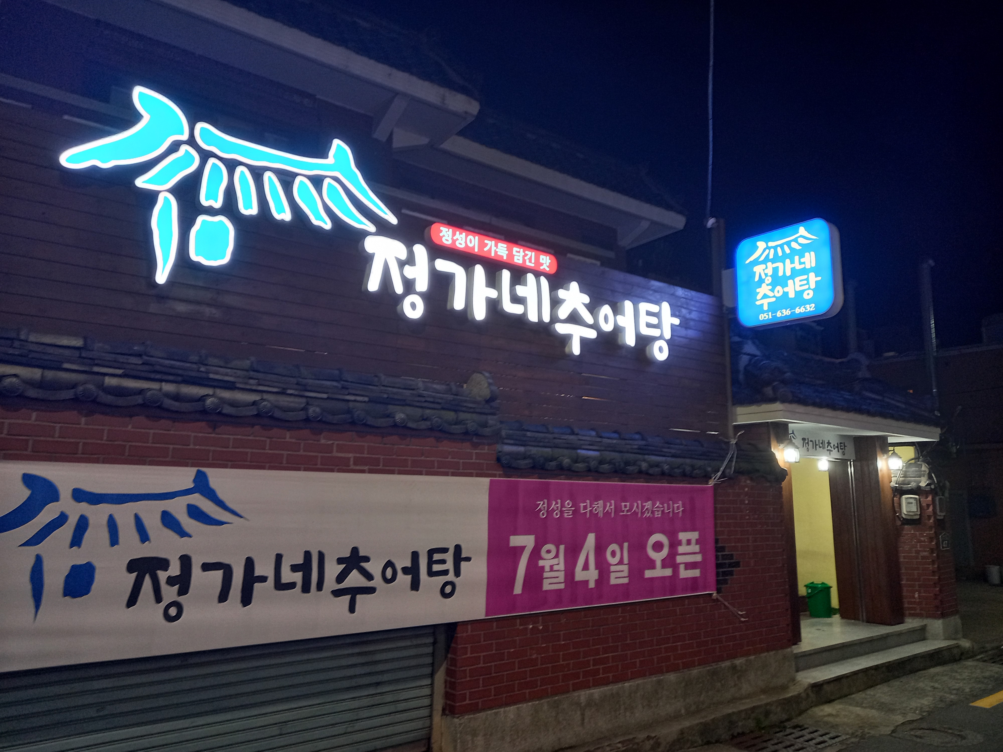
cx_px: 502
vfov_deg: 54.9
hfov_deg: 69.4
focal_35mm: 25
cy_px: 376
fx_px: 724
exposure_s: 1/40
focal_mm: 4.6
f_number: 2
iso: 200
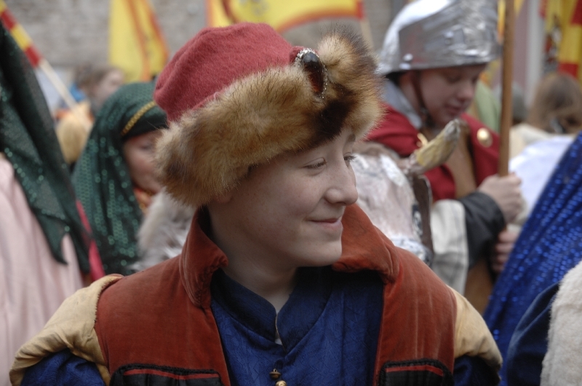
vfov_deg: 14.0
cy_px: 193
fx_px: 1574
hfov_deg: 20.9
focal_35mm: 98
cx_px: 291
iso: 100
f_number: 5
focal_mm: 65
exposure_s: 1/50
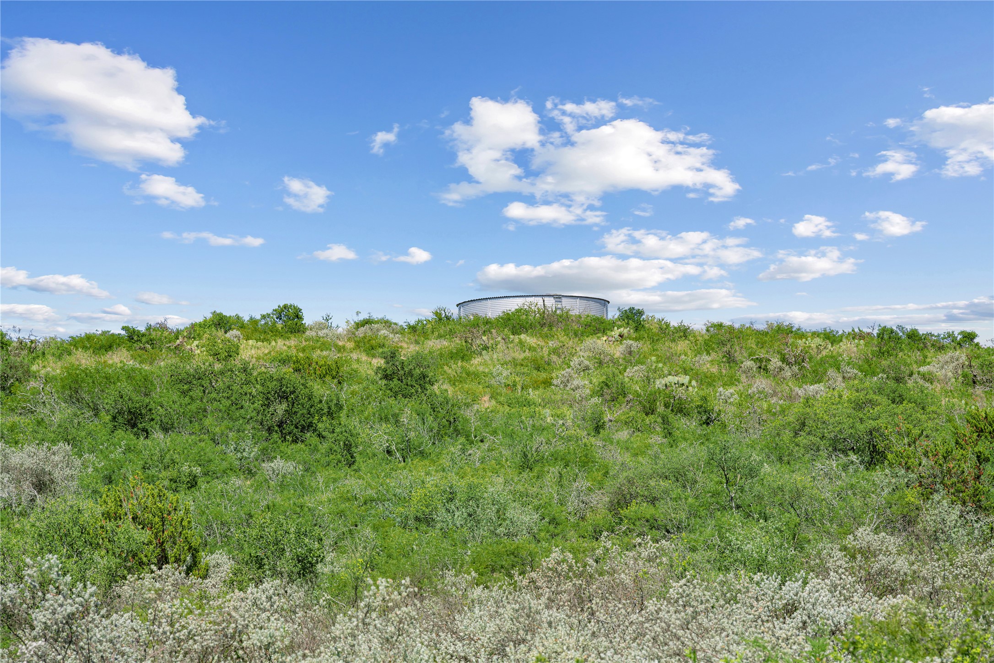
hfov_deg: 17.1
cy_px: 332
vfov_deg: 11.4
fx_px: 3313
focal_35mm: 120
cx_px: 497
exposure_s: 1/160
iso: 64
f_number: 10
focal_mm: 120
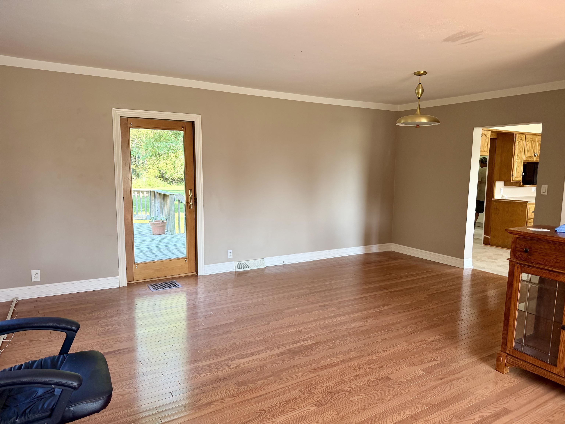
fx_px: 392
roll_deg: -0.3
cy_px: 212
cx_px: 282
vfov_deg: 56.8
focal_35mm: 24
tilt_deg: -5.3
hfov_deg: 71.6
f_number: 1.78
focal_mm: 6.76
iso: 160
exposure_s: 1/146
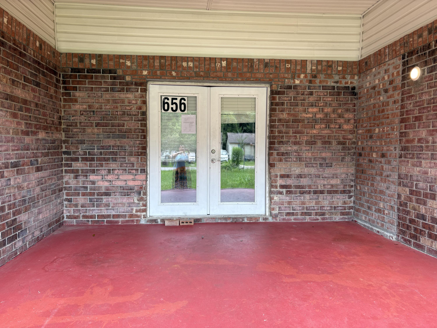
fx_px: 328
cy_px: 164
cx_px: 218
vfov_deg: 53.1
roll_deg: -0.3
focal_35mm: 26
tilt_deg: -1.7
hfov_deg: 67.3
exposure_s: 1/121
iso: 40
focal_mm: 5.96
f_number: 1.6
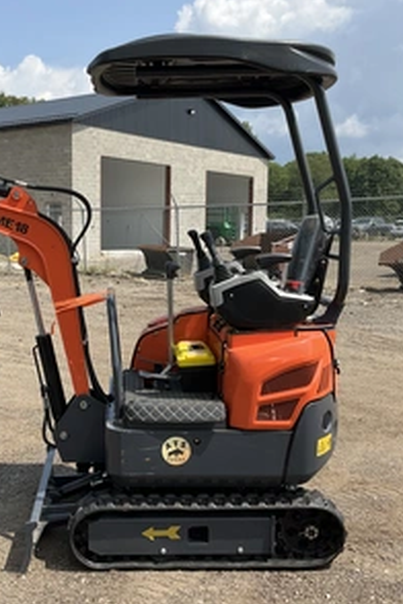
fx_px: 688
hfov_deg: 32.2
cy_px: 298
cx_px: 117
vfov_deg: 47.4
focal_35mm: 41
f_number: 1.8
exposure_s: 1/1577
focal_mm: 3
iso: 25
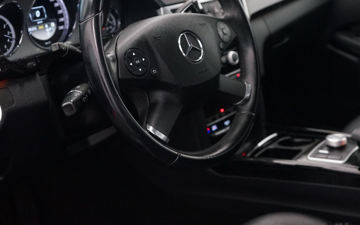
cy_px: 60
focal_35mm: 62
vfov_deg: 20.8
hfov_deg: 32.9
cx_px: 214
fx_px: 608
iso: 5000
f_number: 4
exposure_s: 1/160
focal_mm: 38
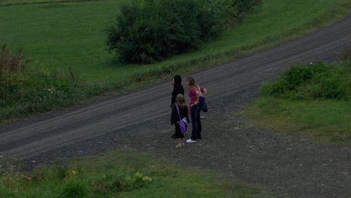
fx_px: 1247
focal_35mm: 134
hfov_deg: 16.0
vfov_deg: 9.1
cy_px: 113
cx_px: 175
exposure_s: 1/150
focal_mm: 19.6
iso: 112
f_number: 4.2
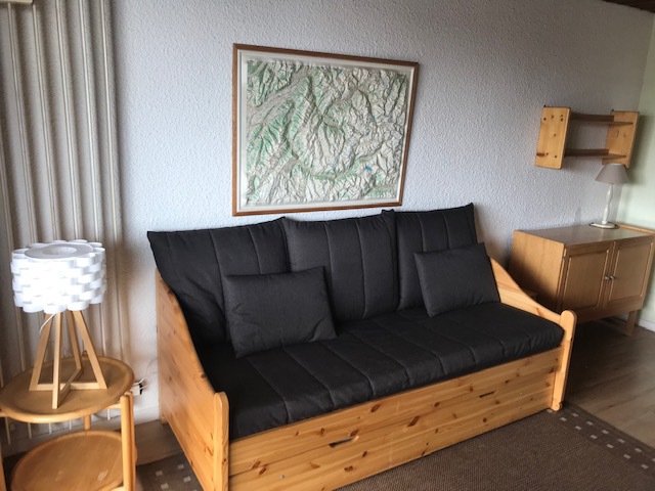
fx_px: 530
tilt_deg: -14.3
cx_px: 328
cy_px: 246
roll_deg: -2.7
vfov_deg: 49.7
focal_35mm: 28
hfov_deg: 63.4
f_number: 1.8
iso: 32
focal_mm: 3.99
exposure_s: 1/50
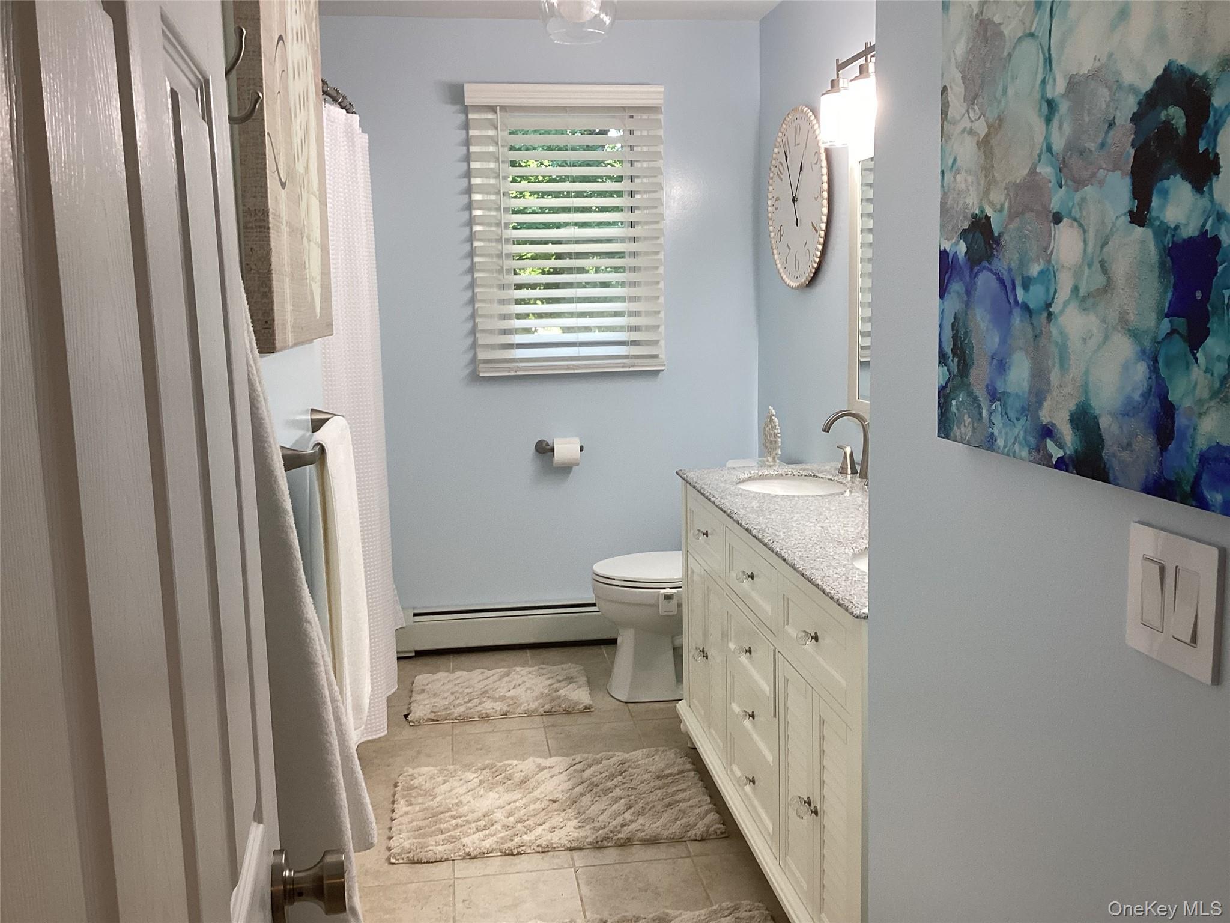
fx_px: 1102
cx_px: 615
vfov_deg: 45.4
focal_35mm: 31
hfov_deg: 58.4
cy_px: 462
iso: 80
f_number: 2.4
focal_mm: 3.3
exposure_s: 1/60
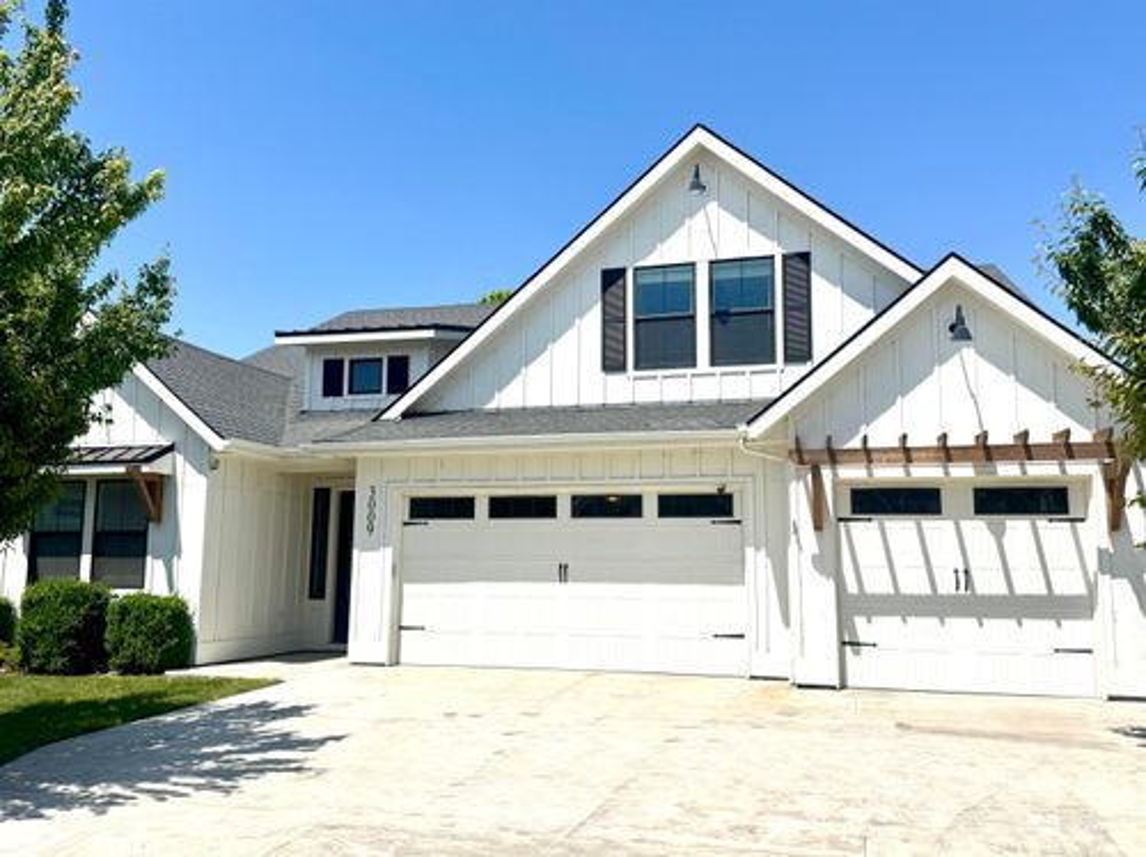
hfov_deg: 71.6
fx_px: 794
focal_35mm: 24
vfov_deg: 56.7
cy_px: 428
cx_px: 573
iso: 80
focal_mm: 6.76
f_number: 1.78
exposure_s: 1/10417
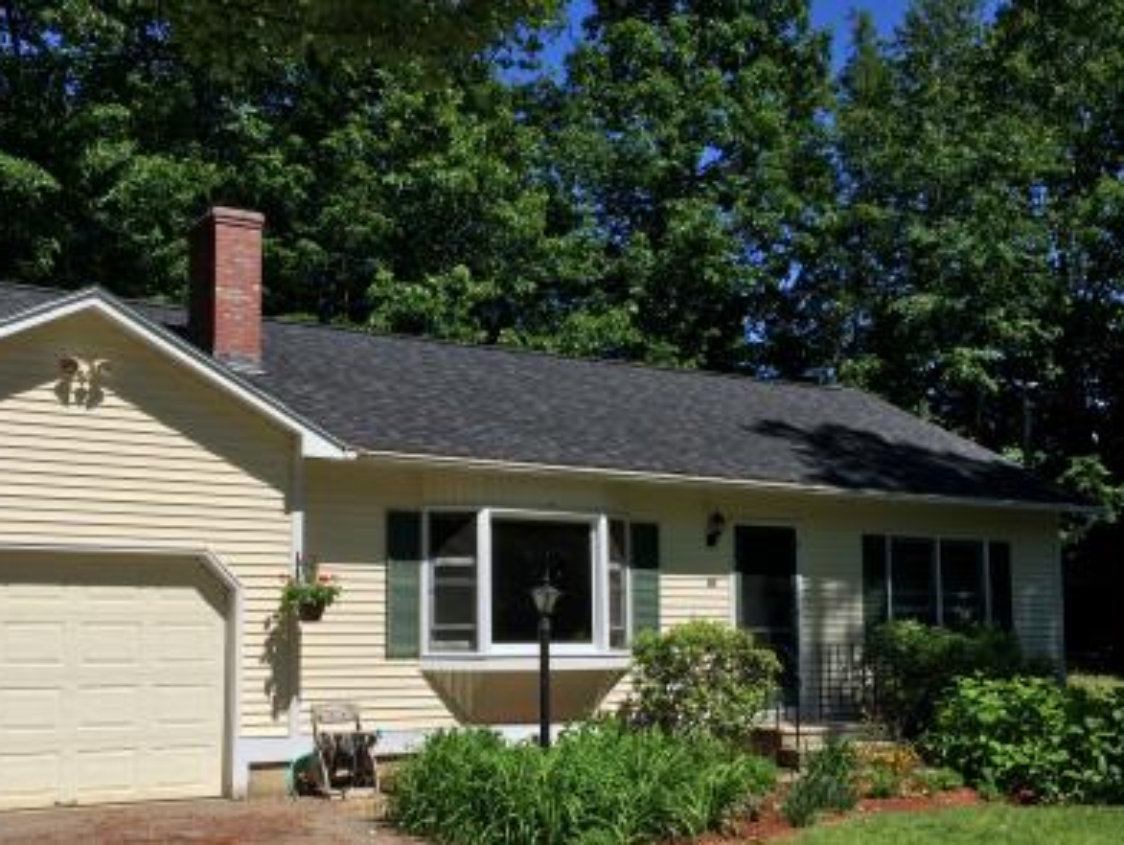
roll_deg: +1.2
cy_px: 535
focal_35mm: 43
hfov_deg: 43.8
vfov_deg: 33.5
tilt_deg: +3.6
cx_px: 520
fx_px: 1398
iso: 32
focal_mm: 4.15
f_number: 2.2
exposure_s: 1/2740
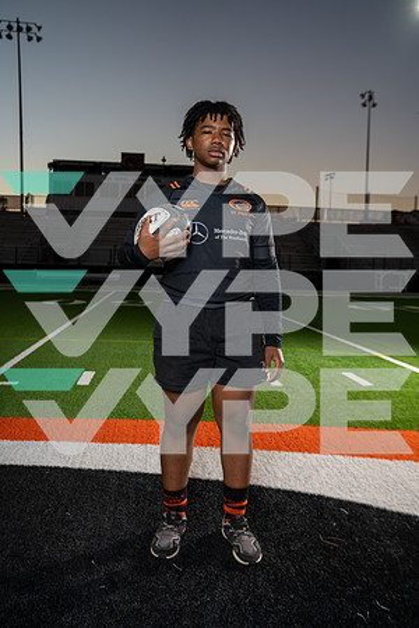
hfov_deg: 42.3
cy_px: 314
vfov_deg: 60.3
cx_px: 210
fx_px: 541
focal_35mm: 31
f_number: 4.5
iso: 160
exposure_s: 1/250
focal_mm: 31
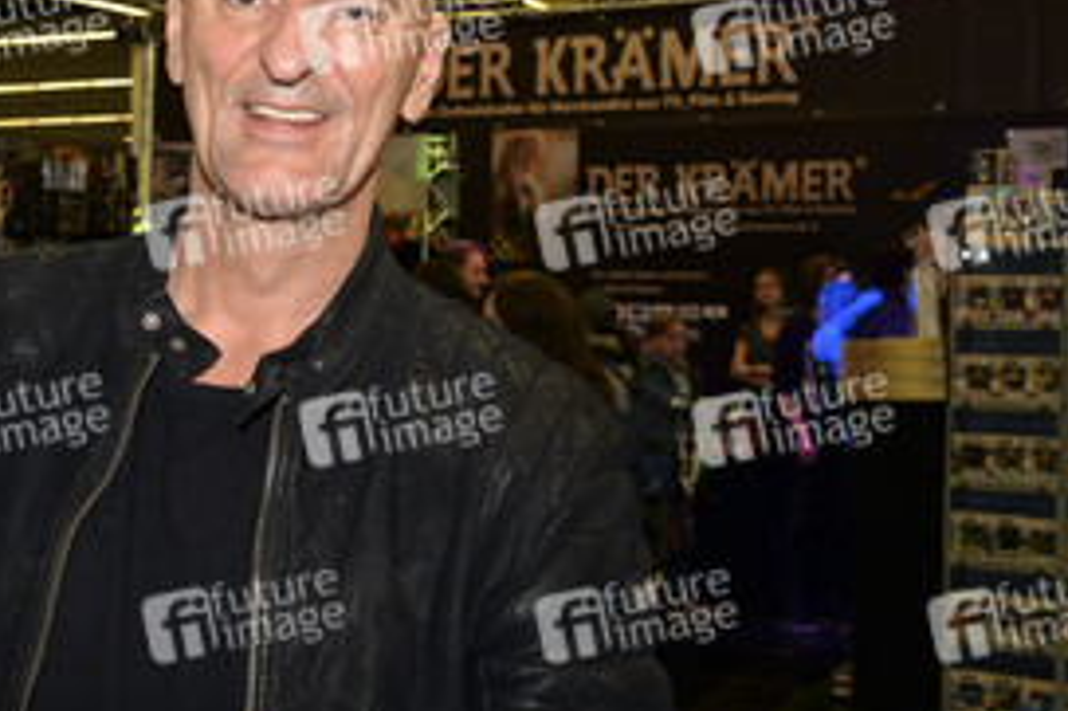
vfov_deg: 21.5
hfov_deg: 31.5
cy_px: 322
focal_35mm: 63
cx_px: 296
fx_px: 1868
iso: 1000
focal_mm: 38
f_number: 7.1
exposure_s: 1/60
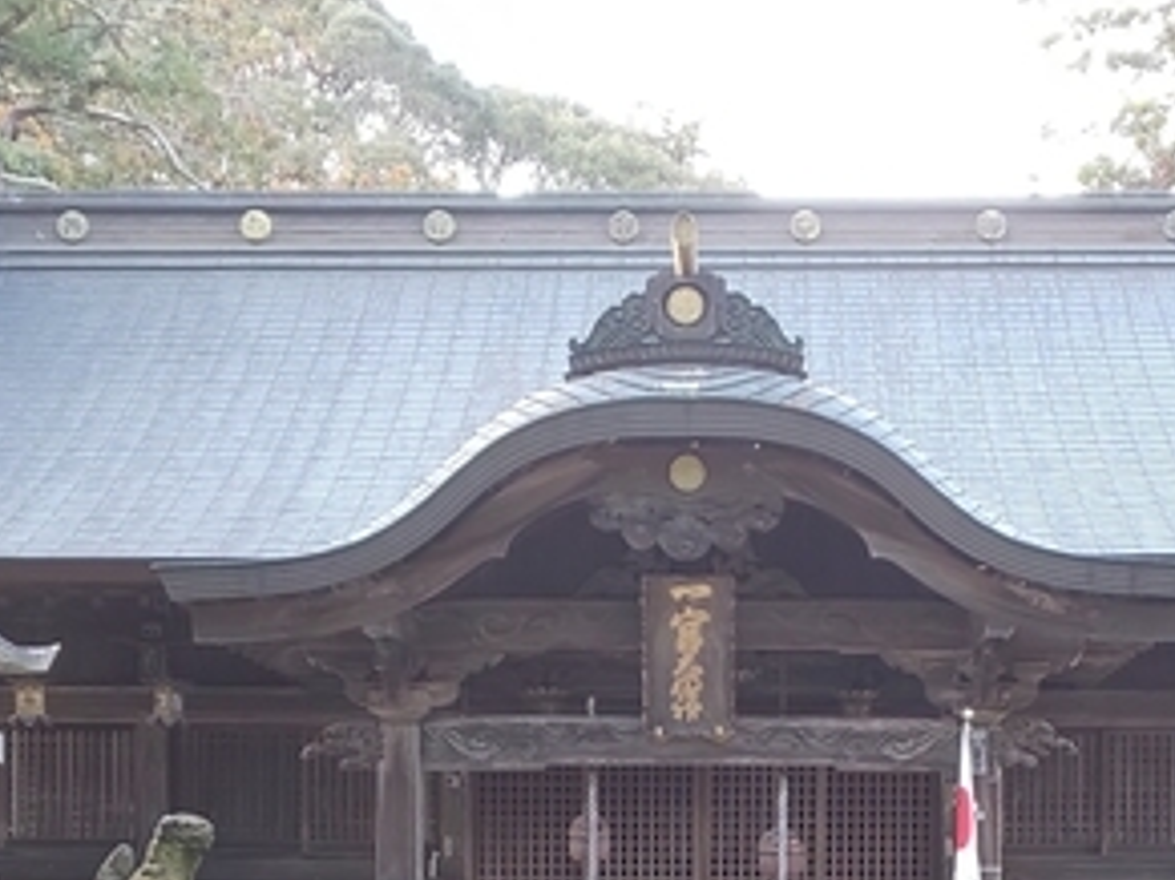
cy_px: 989
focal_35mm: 55
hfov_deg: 34.8
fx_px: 1866
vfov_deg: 24.6
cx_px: 731
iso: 60
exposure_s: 1/50
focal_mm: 3.45
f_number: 1.94
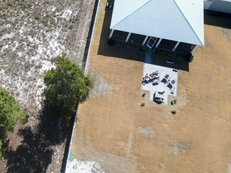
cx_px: 13
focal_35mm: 50
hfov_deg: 35.4
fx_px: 334
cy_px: 88
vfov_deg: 29.1
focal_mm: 6.72
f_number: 1.7
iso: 150
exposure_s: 1/3200
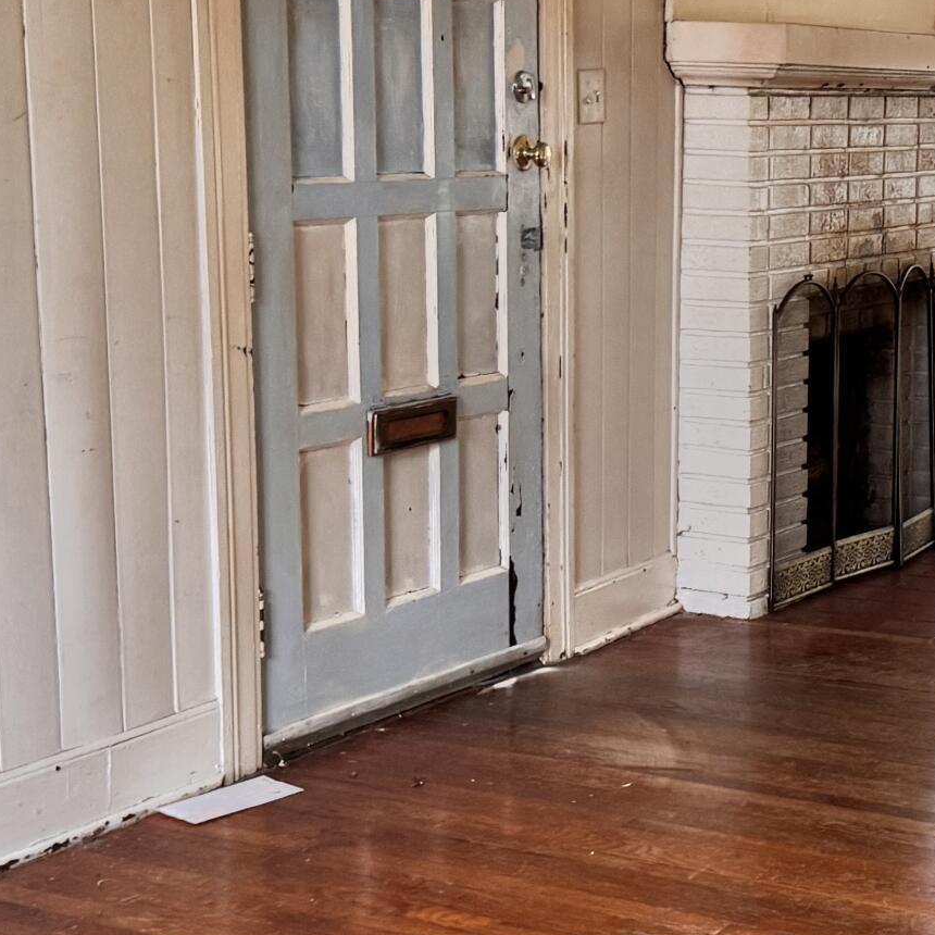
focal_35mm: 74
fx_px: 2261
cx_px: 808
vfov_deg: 23.3
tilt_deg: -12.4
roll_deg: -2.8
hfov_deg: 22.9
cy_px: 566
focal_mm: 6.76
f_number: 1.78
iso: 250
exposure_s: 1/60
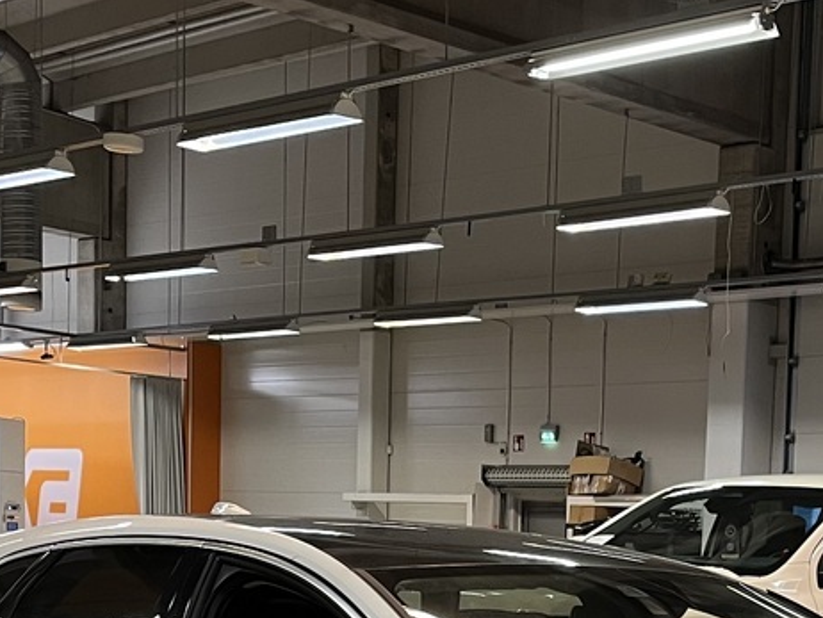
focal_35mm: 81
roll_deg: -2.4
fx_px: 1927
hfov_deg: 23.5
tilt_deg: -7.2
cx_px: 745
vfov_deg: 17.2
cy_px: 787
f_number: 1.6
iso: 80
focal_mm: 5.1
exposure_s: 1/50
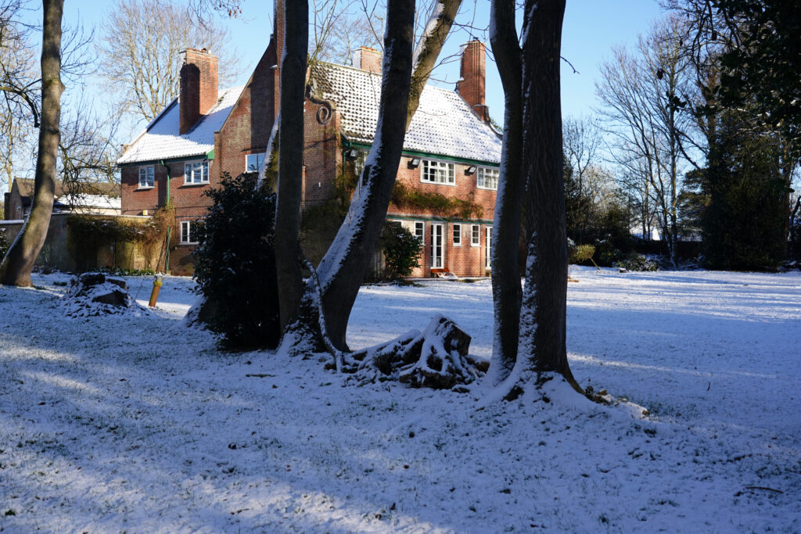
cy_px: 267
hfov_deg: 49.5
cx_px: 400
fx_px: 868
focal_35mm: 39
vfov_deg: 34.2
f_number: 4.5
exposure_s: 1/1250
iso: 400
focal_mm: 39
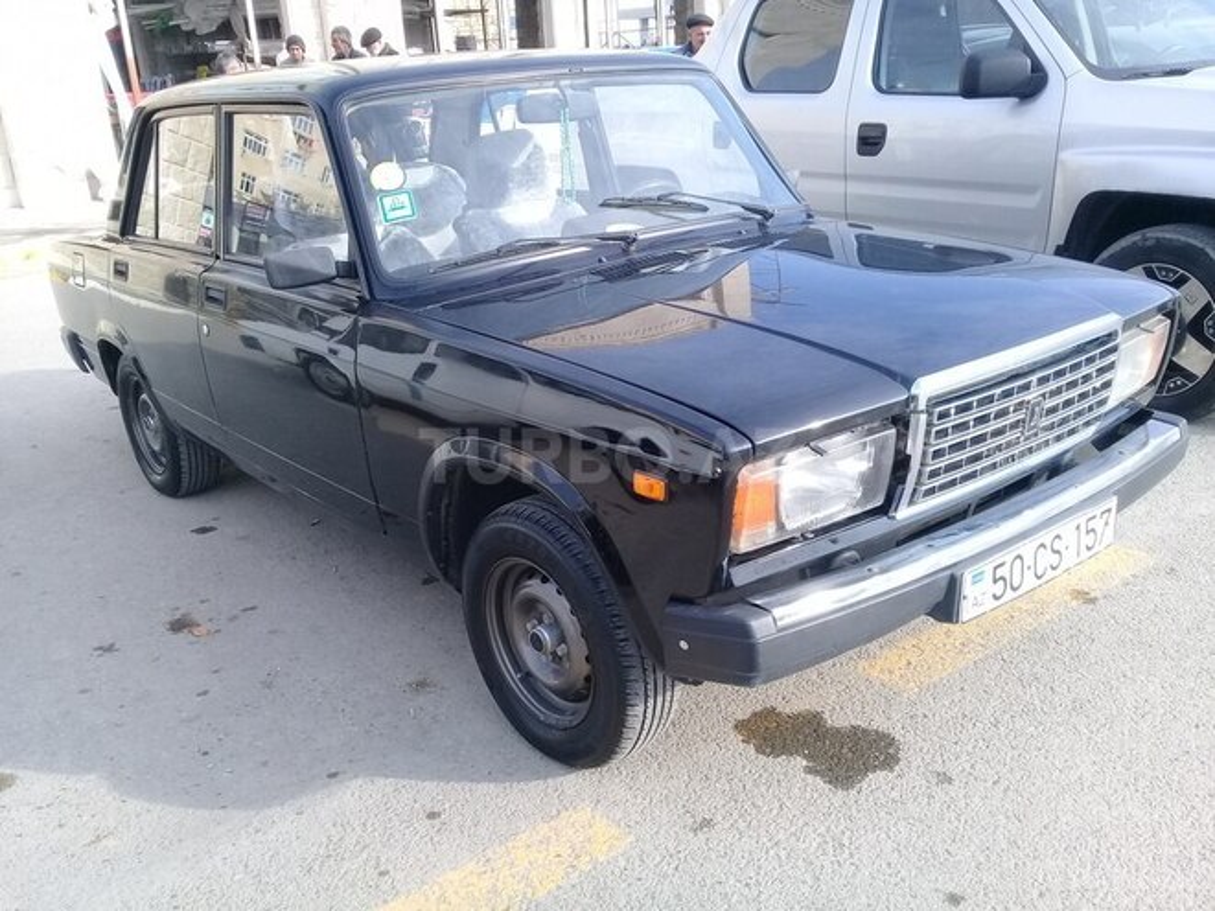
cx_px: 608
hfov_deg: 58.4
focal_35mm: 31
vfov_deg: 45.4
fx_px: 1088
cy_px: 456
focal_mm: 3.3
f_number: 2.2
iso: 50
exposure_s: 1/370
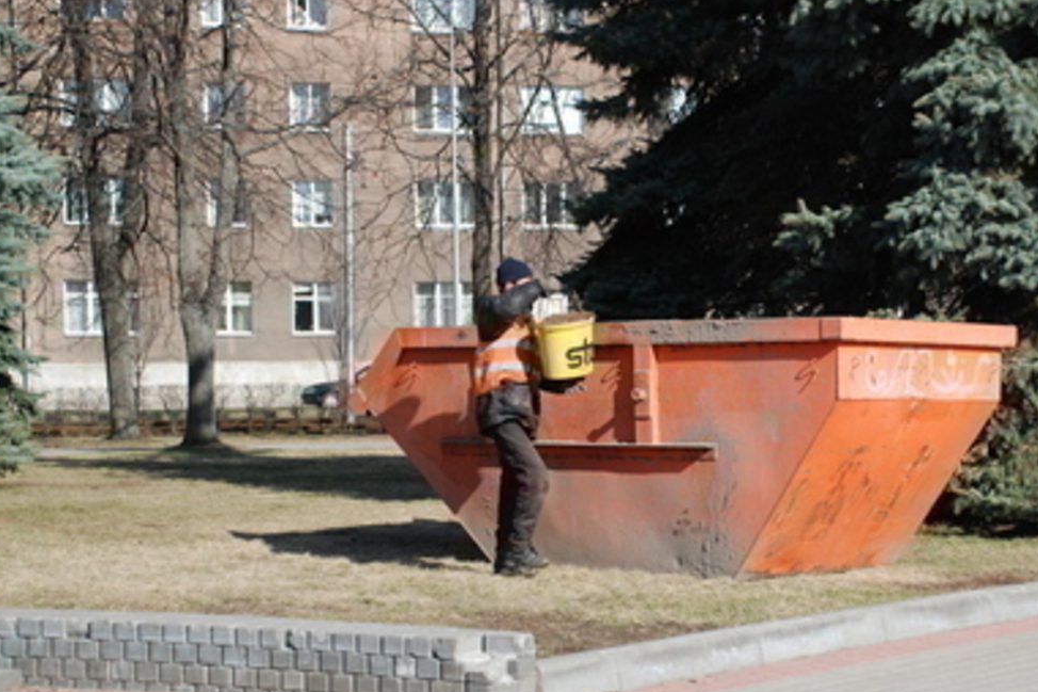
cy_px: 403
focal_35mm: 79
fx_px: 2277
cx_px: 617
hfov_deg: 25.6
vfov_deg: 17.3
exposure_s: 1/1000
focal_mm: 40
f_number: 4.5
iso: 320
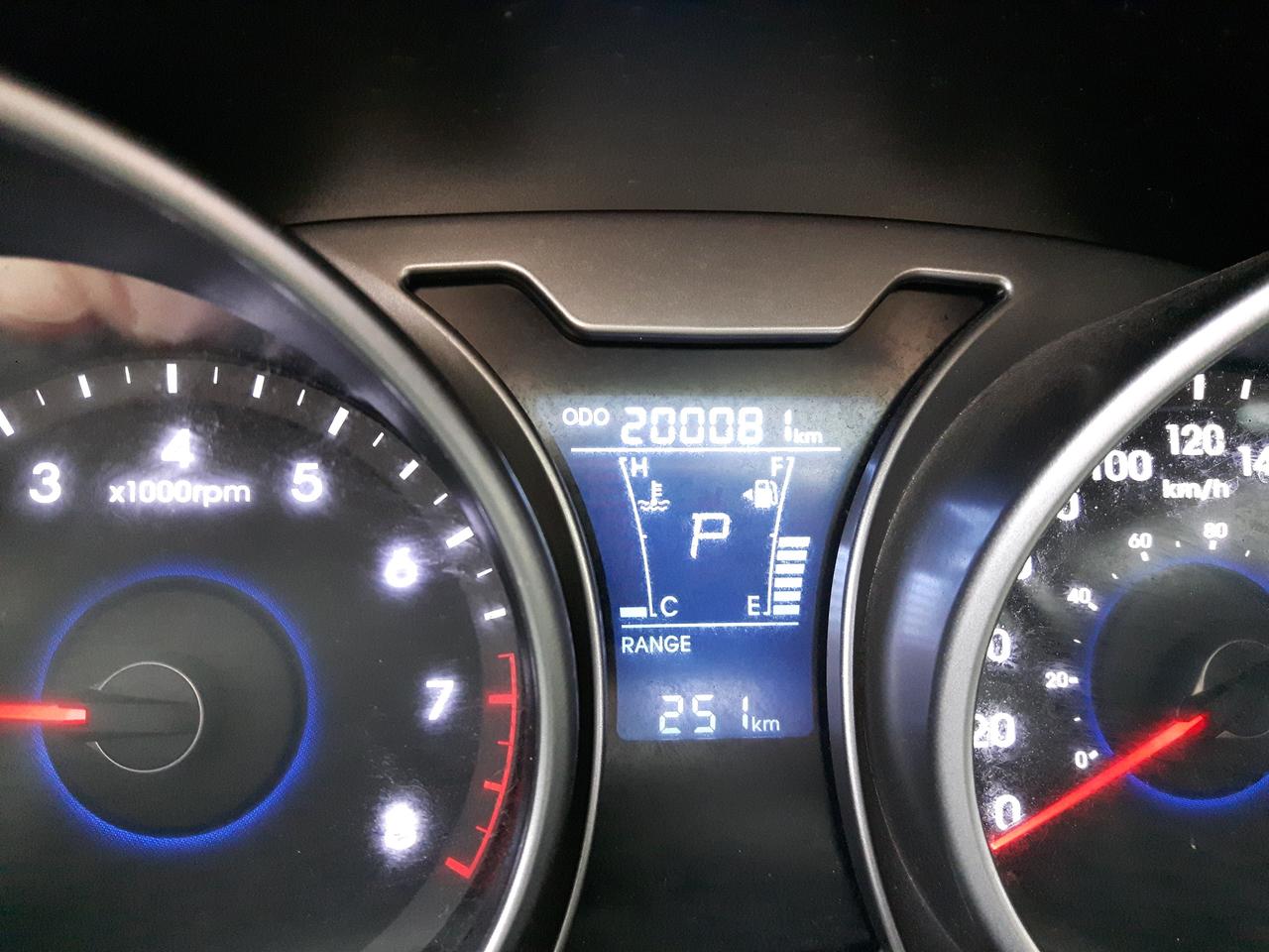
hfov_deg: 58.4
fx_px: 1136
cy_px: 476
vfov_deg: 45.4
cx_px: 634
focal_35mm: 31
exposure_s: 1/17
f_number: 1.9
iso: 400
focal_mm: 3.7
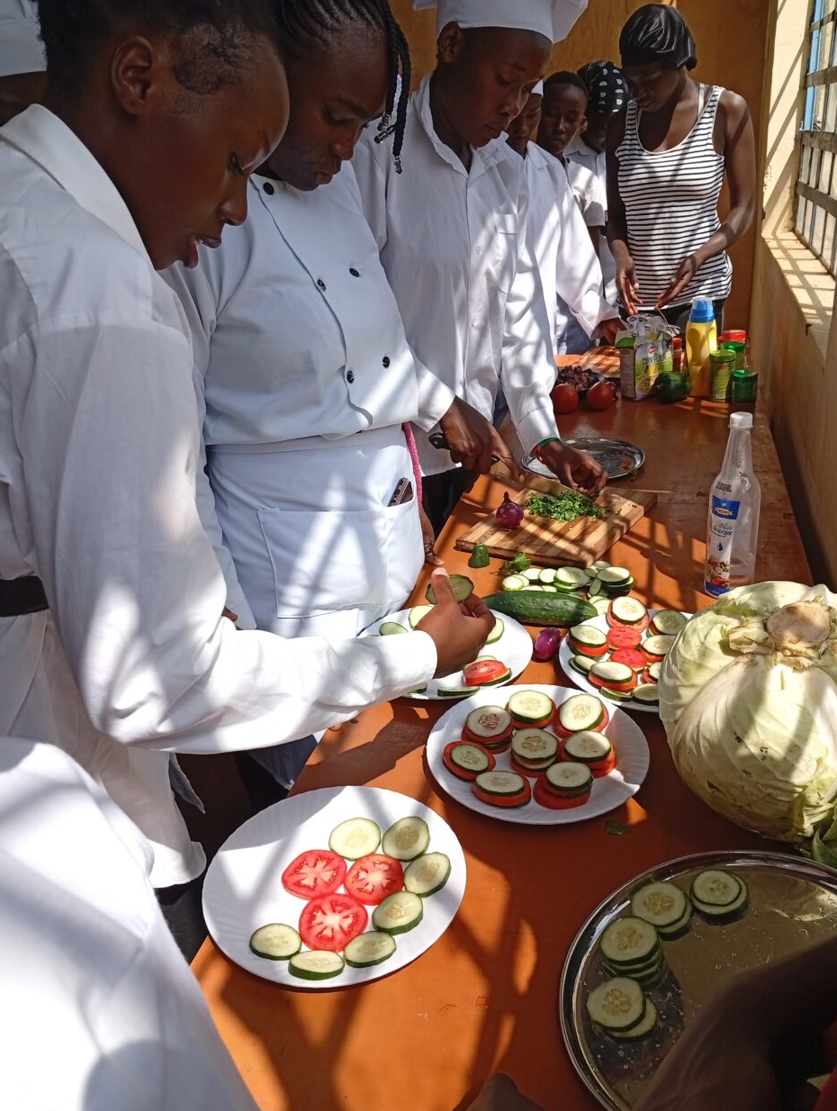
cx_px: 418
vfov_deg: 63.4
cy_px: 554
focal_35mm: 28
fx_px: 900
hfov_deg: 49.9
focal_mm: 3.98
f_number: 1.8
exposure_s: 1/405
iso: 51
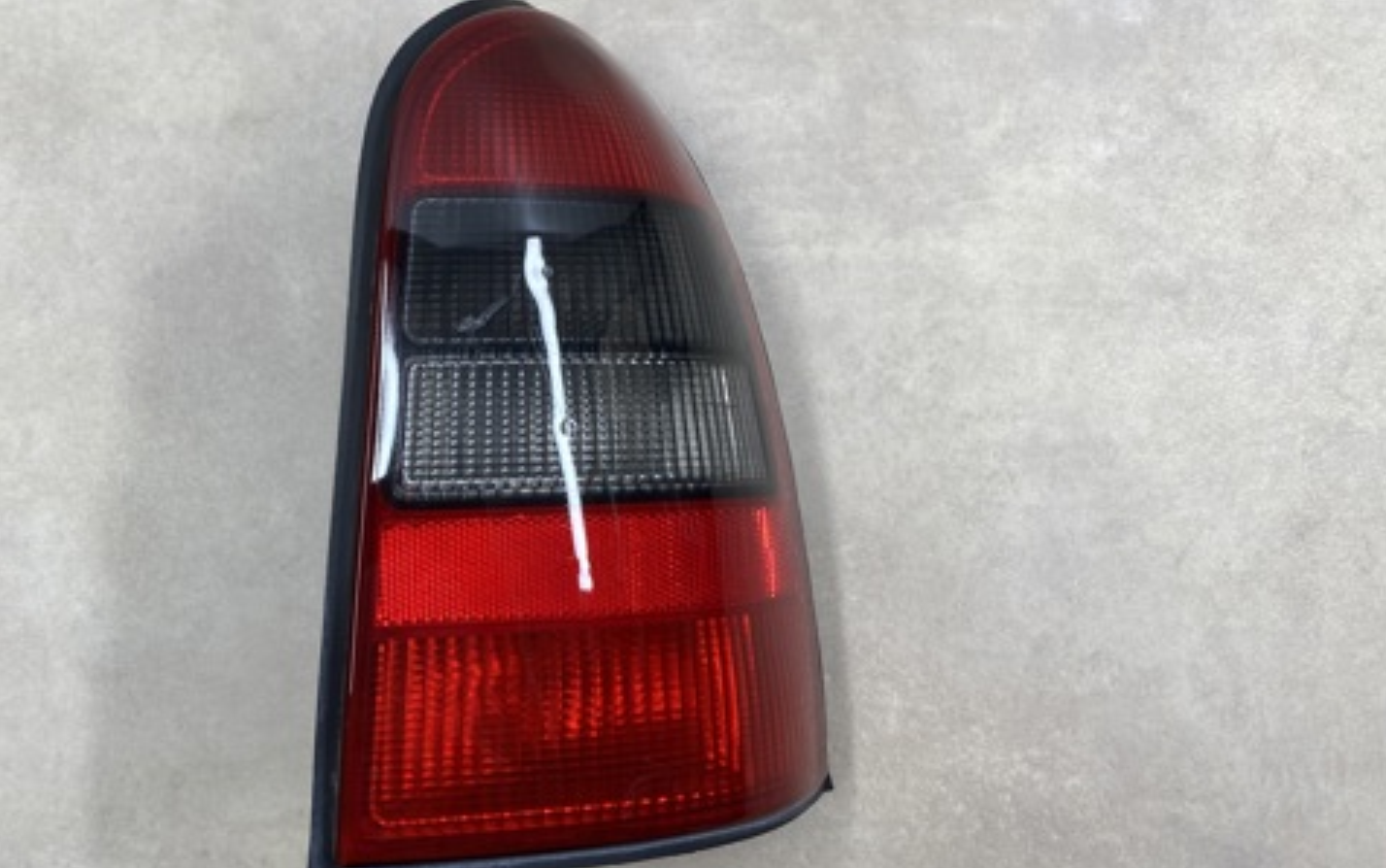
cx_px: 463
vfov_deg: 34.5
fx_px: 1398
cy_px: 462
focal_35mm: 37
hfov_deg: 51.7
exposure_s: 1/165
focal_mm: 4.25
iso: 32
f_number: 1.8
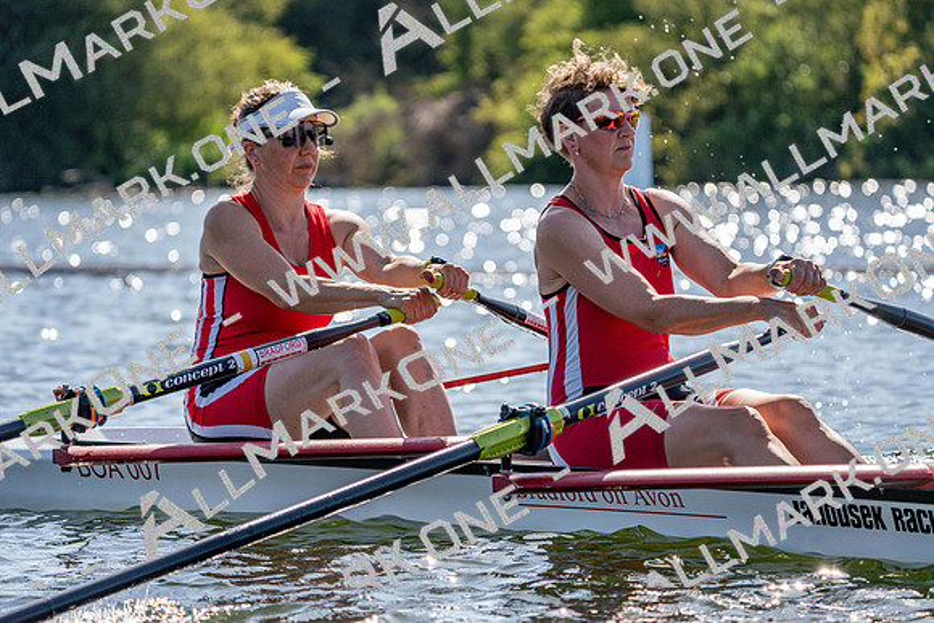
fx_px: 5190
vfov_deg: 6.9
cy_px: 312
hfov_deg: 10.3
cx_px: 467
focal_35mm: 200
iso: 320
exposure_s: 1/2000
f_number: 5.6
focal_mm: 200
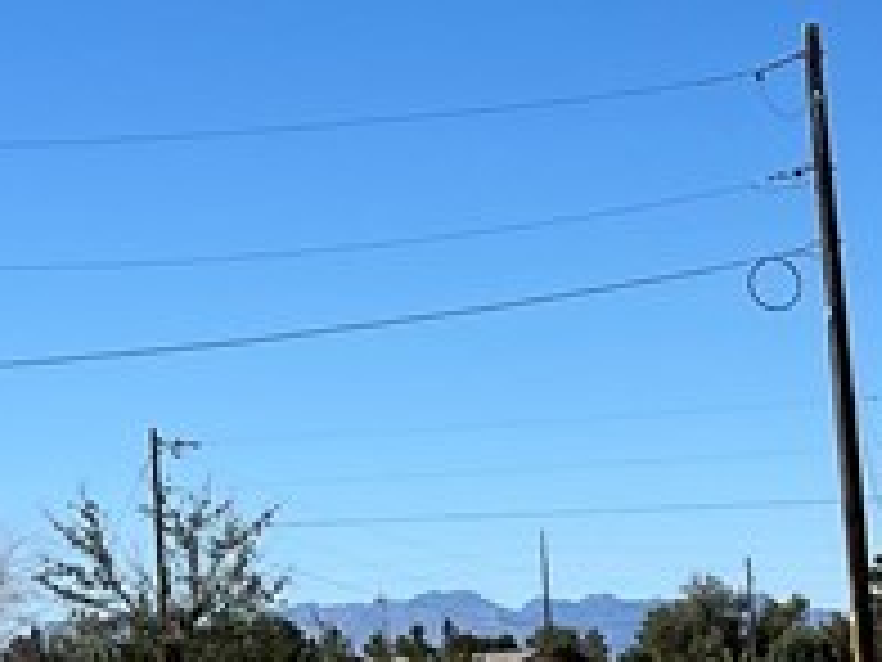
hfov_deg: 13.3
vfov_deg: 10.5
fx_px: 3465
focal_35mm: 136
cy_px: 995
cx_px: 1490
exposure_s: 1/5319
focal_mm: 5.1
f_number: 1.6
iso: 50
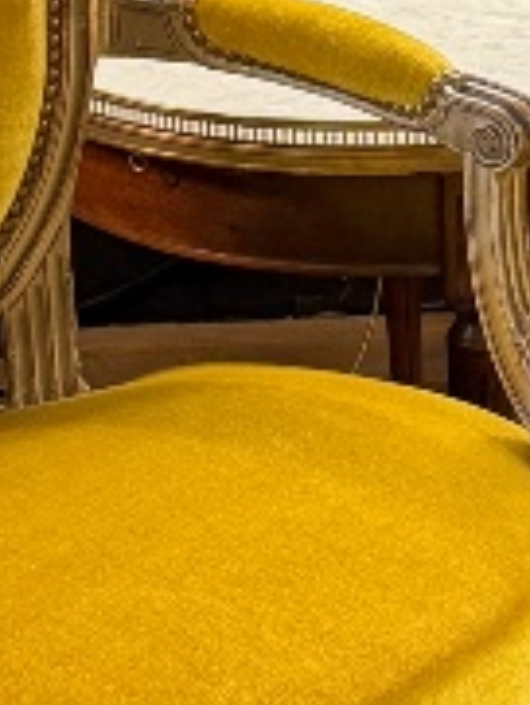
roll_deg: +0.6
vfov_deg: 12.1
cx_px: 709
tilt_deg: -14.1
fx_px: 3242
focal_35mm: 159
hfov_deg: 9.2
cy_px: -191
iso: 640
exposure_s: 1/50
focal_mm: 6.76
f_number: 1.78
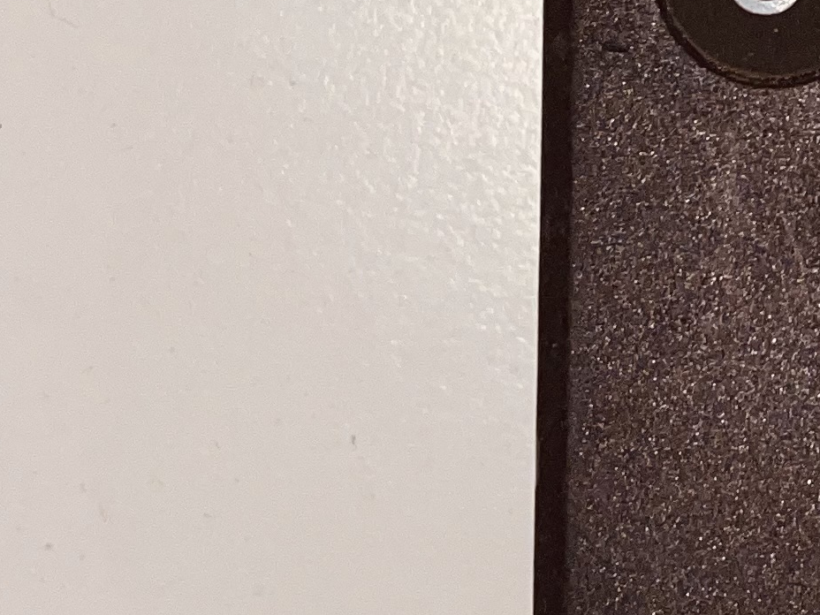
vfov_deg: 12.8
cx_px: 1119
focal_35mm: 113
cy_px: -112
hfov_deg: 16.3
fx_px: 2677
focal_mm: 4.2
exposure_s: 1/80
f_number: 1.6
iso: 32
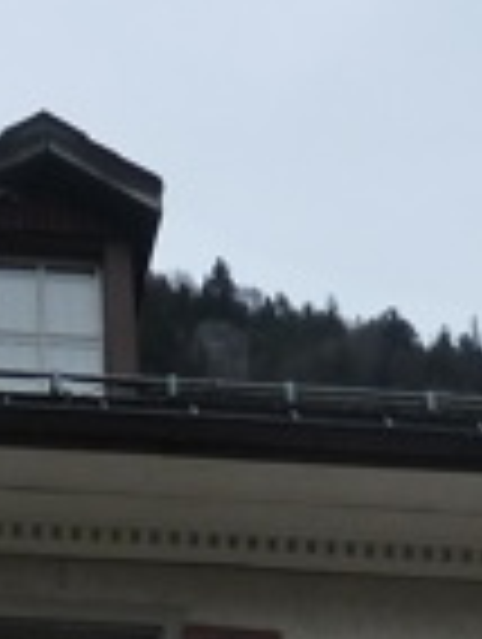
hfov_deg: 10.9
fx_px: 2499
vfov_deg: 13.6
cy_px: 986
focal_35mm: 135
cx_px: -18
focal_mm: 4.1
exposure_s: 1/400
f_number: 4
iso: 125
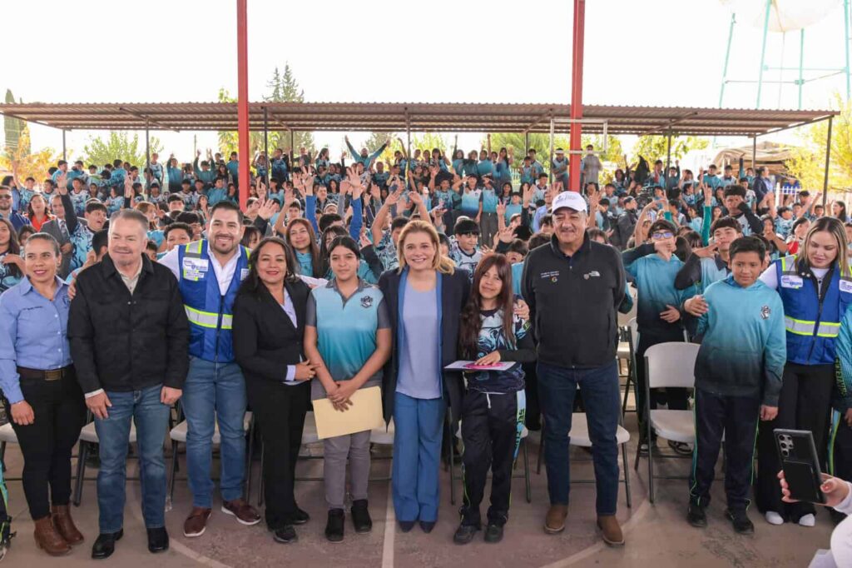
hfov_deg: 67.4
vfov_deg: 47.9
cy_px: 284
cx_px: 426
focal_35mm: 27
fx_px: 639
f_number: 4.5
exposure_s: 1/640
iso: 800
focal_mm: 18
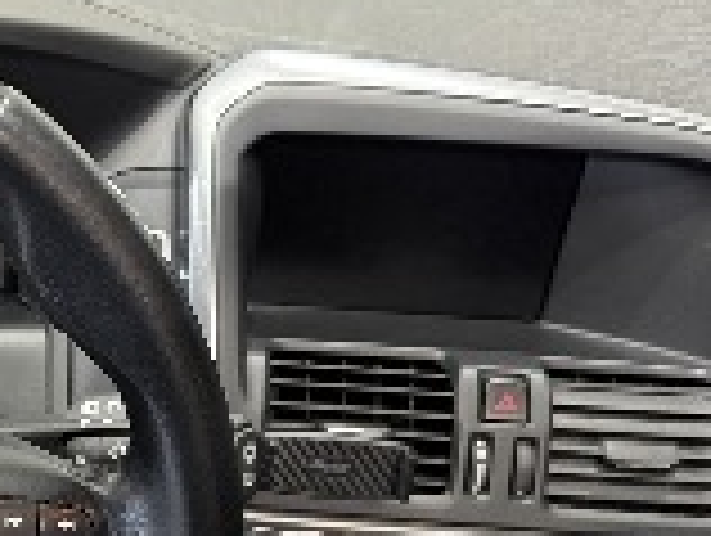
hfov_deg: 27.1
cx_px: -144
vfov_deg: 22.8
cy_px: 473
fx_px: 1296
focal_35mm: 63
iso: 640
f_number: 1.78
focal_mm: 6.76
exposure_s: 1/50
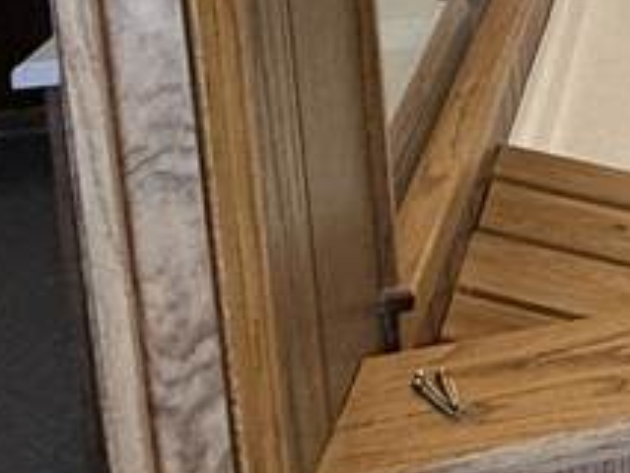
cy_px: -248
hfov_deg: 14.4
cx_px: 1544
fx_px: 1530
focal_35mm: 84
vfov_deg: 16.0
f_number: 2.2
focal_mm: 2.22
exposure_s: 1/120
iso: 160
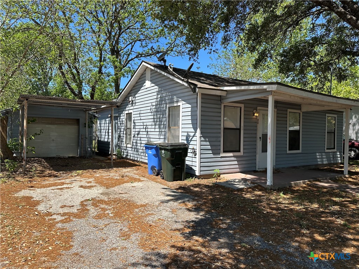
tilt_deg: +2.2
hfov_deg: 71.6
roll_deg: -2.0
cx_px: 180
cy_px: 134
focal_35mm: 24
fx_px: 249
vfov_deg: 56.8
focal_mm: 6.86
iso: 80
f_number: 1.78
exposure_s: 1/2660
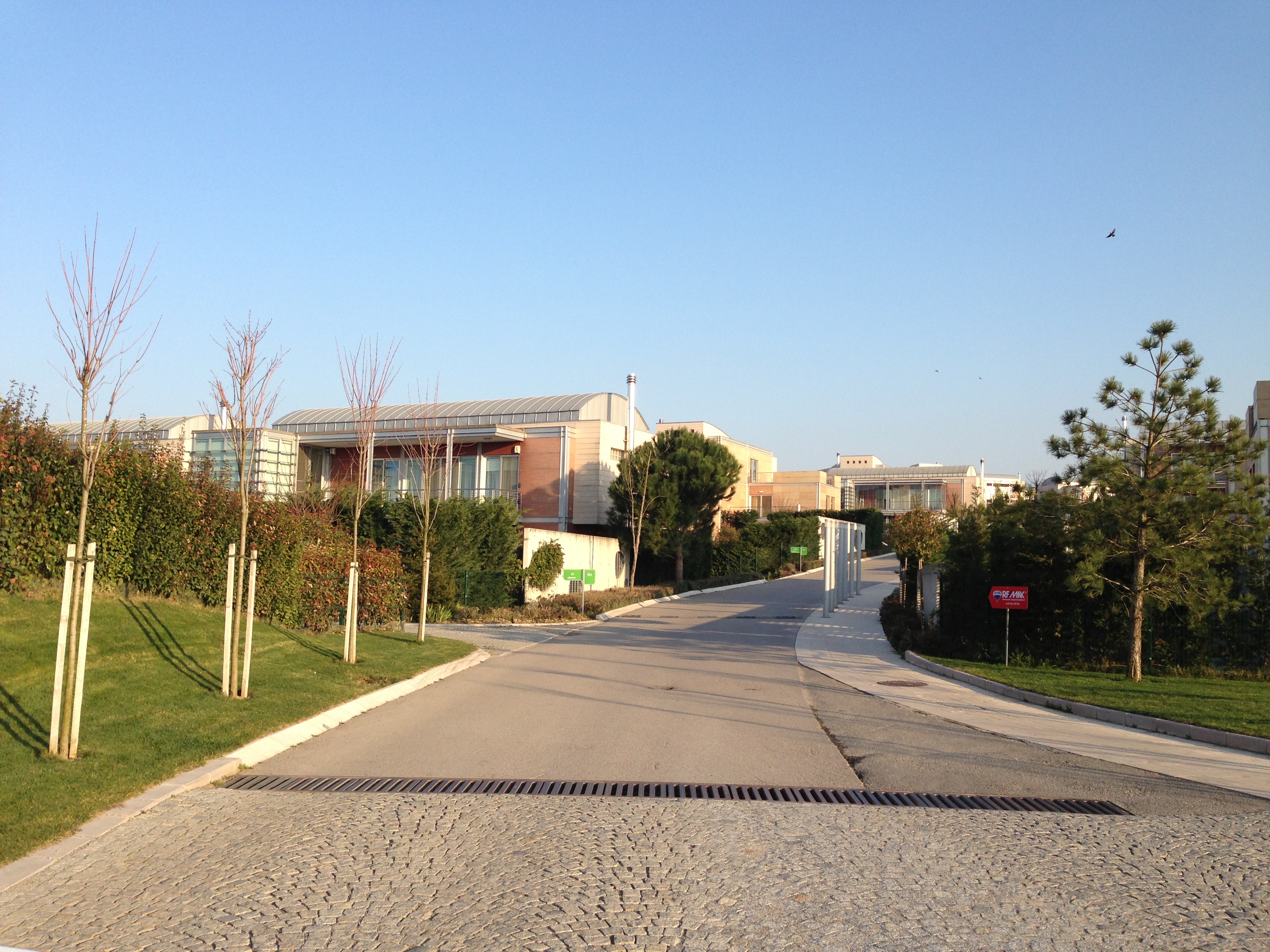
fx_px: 1211
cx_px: 635
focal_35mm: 33
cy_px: 476
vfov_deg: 42.9
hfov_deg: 55.4
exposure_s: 1/809
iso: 50
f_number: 2.4
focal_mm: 4.13
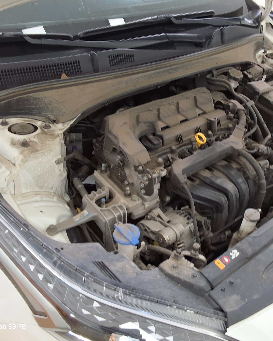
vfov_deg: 49.1
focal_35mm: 37
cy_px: 173
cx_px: 188
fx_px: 374
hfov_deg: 39.5
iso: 40
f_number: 1.9
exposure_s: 1/60
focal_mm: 2.91
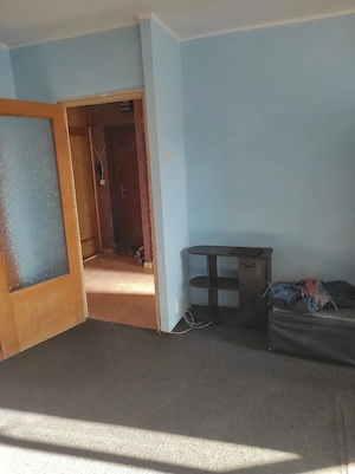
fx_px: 342
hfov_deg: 54.8
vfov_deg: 69.4
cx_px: 178
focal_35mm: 25
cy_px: 237
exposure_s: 1/50
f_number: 1.89
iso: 145
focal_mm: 5.43
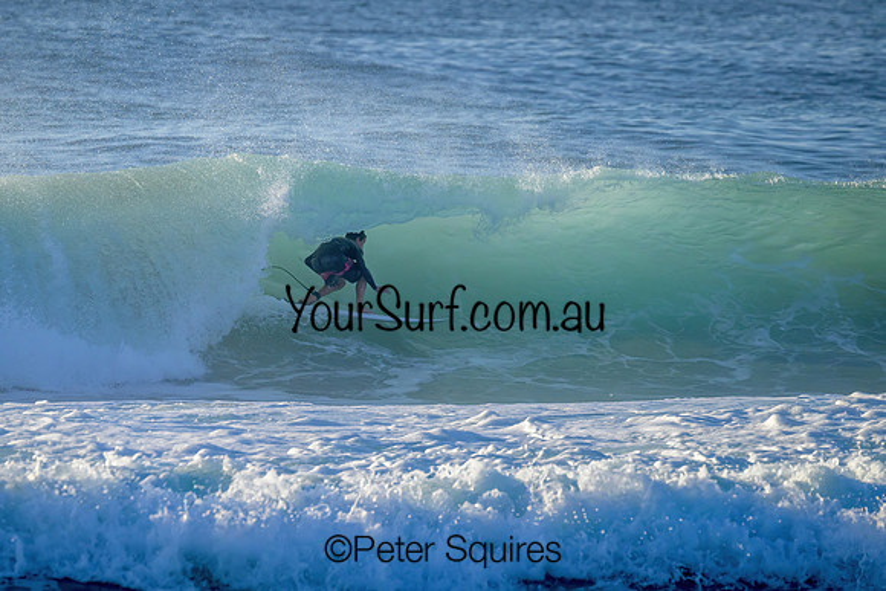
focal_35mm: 652
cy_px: 285
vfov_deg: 2.1
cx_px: 379
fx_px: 16048
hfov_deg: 3.2
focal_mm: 560
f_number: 11
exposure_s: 1/1600
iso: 800
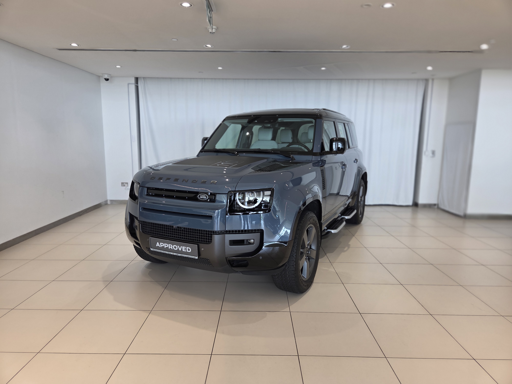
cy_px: 192
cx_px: 256
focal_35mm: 23
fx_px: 340
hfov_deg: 73.9
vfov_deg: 58.9
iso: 80
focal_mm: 5.4
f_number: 1.8
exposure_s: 1/180
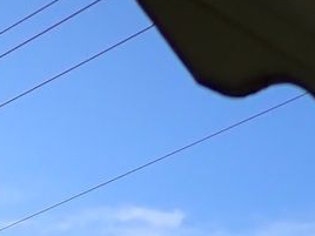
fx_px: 1274
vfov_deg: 9.0
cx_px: -92
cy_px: 656
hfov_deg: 13.6
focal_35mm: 140
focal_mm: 4.5
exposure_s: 1/4000
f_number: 2
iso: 100
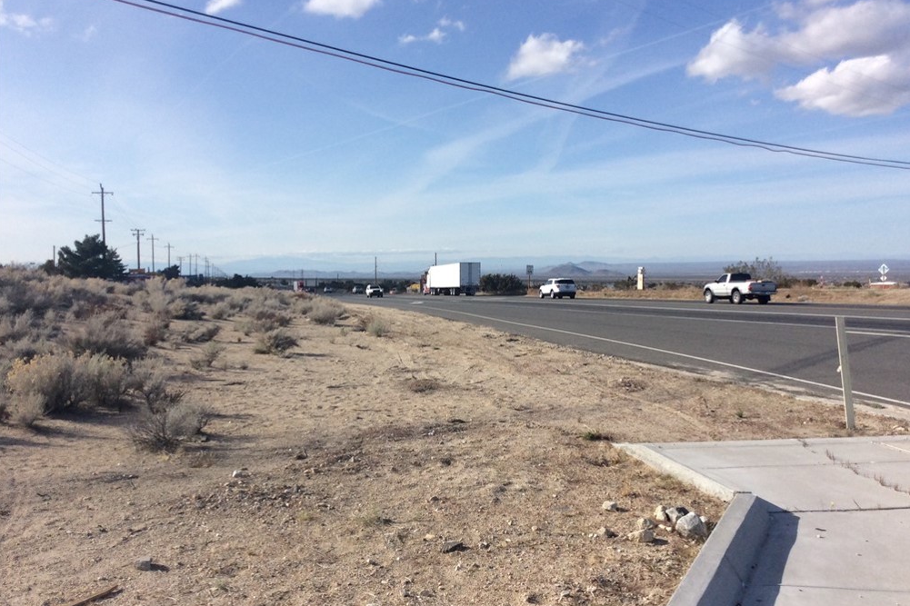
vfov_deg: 38.9
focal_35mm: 34
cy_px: 308
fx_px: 859
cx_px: 462
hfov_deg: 55.8
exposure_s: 1/2119
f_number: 2.4
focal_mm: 3.3
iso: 32
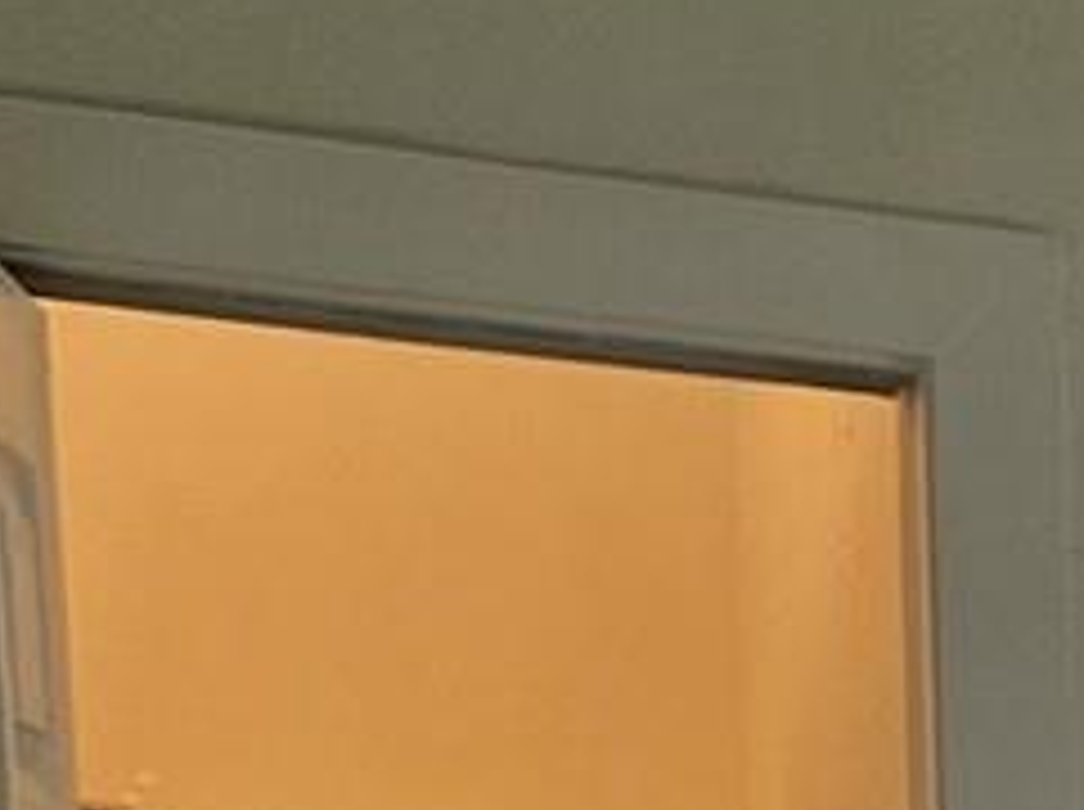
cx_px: 2339
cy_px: 2282
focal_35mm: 153
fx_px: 4784
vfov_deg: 8.4
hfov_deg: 11.4
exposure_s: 1/120
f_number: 1.8
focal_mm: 5.4
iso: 32
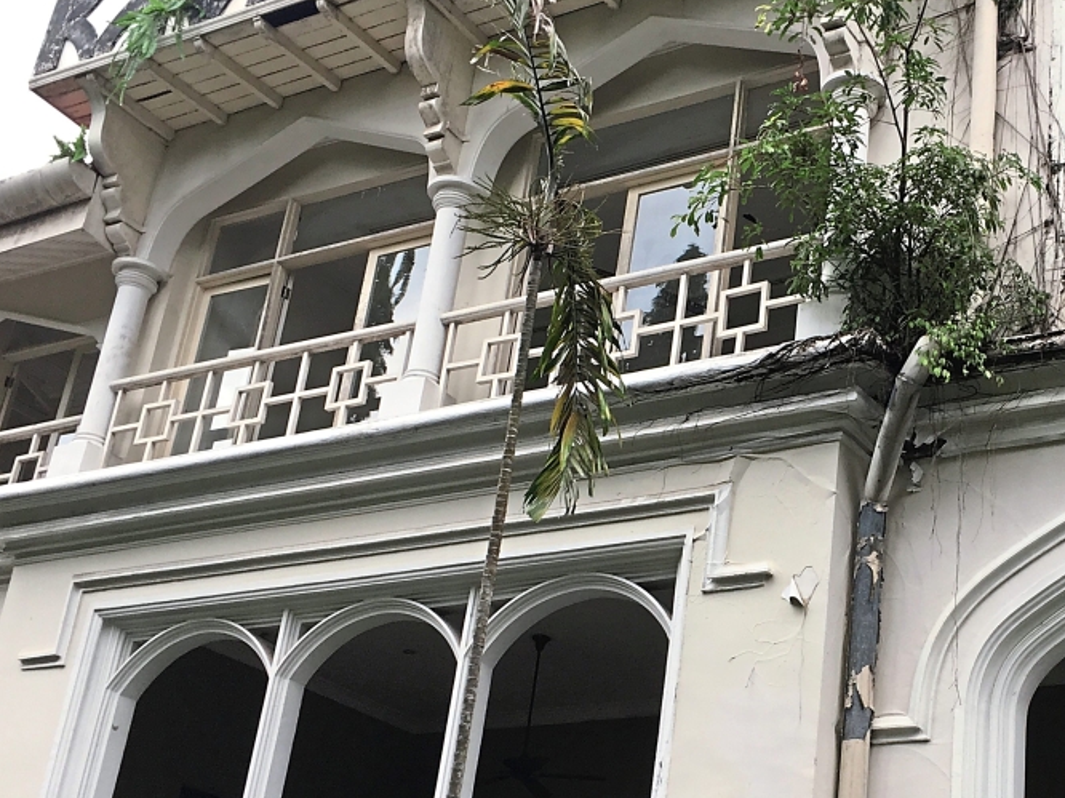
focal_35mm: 54
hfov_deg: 34.8
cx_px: 803
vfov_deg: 26.9
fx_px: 1661
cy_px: 499
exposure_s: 1/100
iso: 32
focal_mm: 4.2
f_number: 2.2
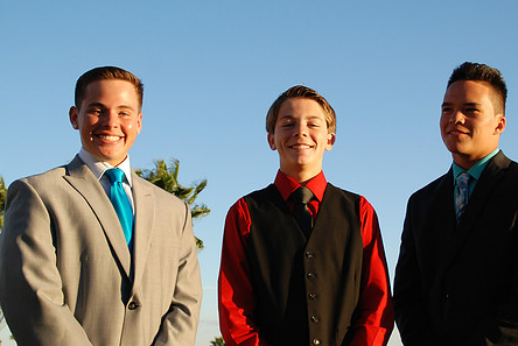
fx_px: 989
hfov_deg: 29.3
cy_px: 185
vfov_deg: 19.9
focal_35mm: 69
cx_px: 294
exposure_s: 1/500
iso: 250
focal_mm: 35
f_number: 4.2
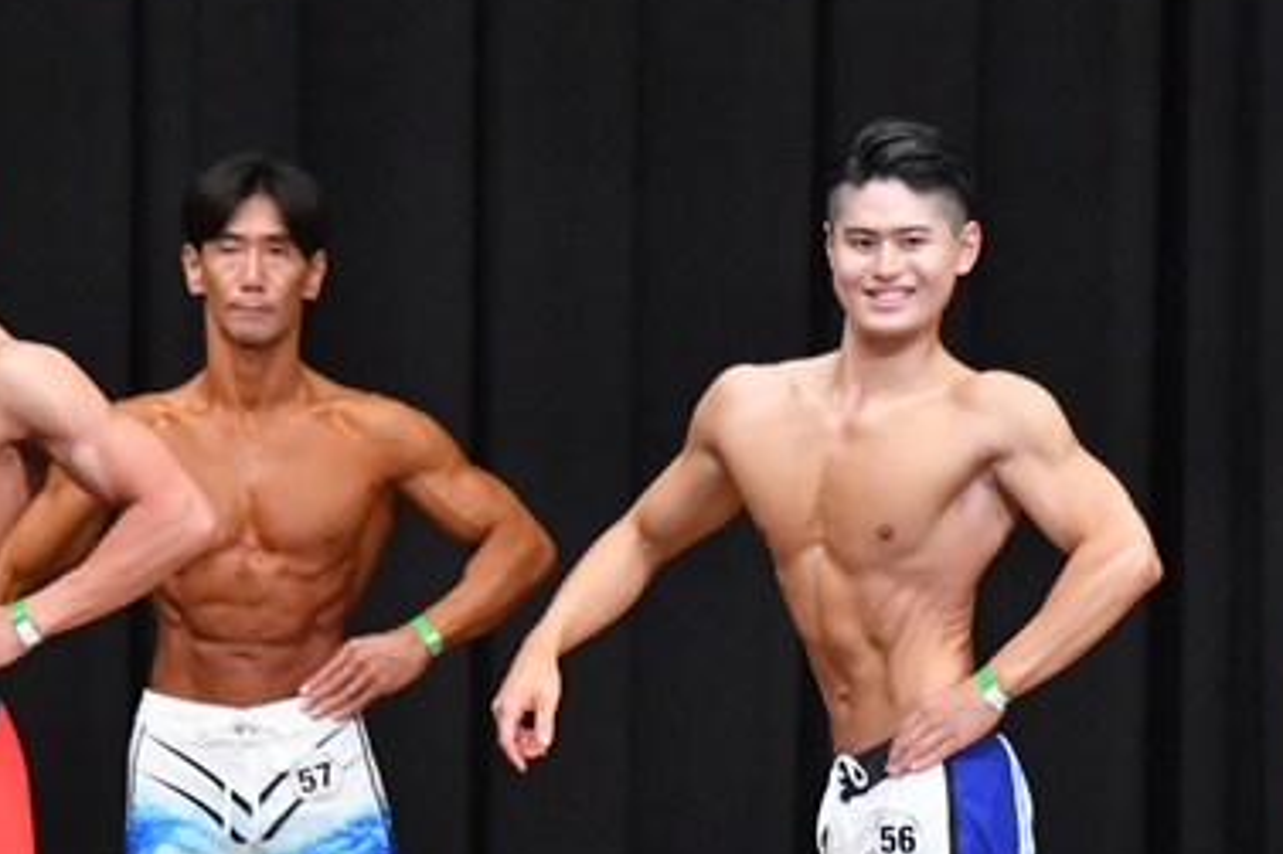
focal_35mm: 415
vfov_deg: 3.3
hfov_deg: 5.0
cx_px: 900
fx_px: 14783
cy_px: 827
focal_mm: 135
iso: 8000
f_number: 5.6
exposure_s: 1/400
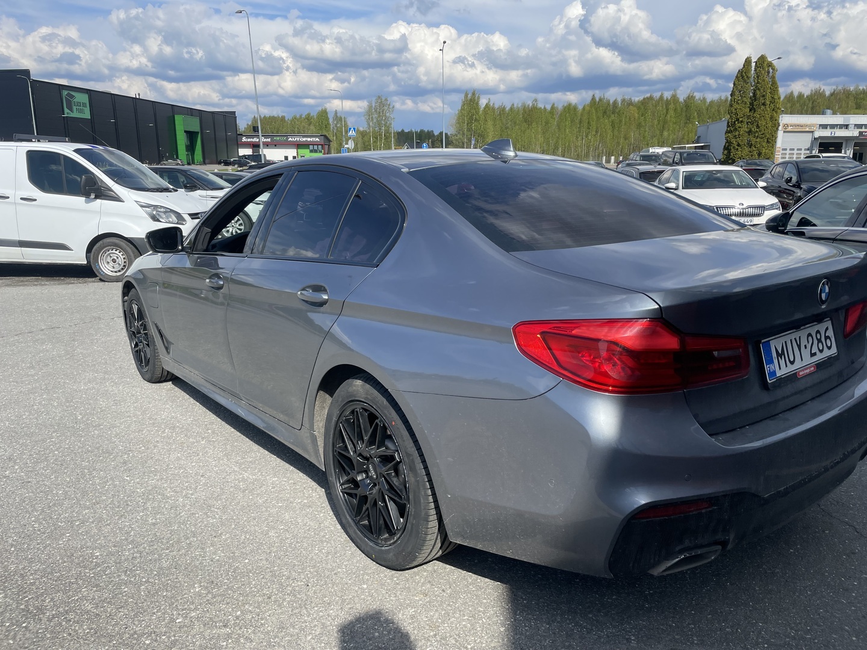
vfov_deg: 53.1
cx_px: 434
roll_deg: -3.2
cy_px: 325
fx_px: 651
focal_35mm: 26
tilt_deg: -10.8
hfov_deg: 67.3
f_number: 1.6
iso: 32
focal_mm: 4.2
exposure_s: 1/2959
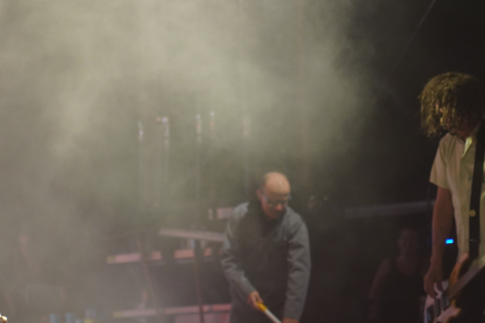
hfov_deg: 12.7
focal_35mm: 162
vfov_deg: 8.5
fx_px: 2182
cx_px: 178
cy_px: 93
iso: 2500
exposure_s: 1/160
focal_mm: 105
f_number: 4
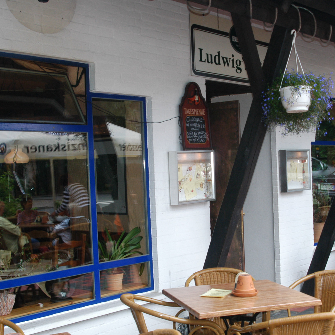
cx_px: 216
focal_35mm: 57
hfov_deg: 29.9
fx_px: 624
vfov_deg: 30.0
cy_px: 172
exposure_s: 1/180
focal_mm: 24
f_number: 6.3
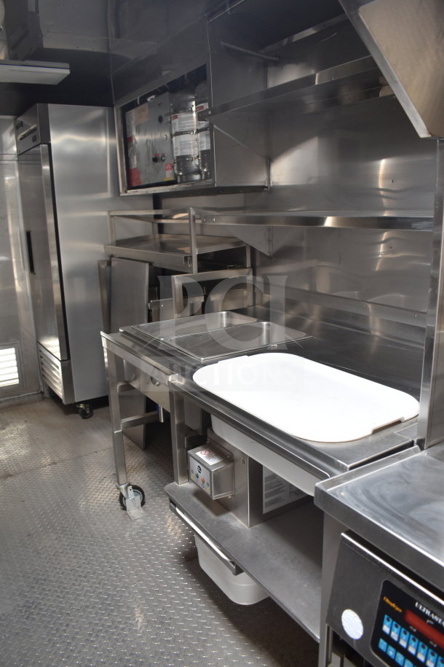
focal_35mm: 27
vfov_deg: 67.4
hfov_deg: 47.9
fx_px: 499
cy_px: 334
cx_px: 222
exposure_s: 1/30
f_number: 3.5
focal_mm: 18
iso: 400
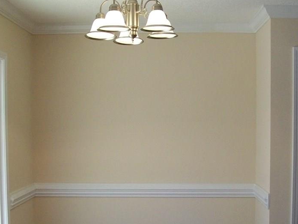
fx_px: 456
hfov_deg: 36.2
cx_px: 148
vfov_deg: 27.3
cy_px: 156
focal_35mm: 53
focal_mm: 6
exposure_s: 1/100
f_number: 2.7
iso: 160
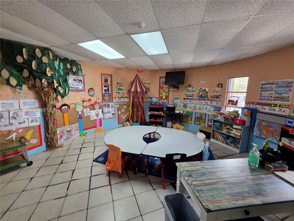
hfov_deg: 106.2
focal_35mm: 13
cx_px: 147
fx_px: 110
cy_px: 110
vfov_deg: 89.9
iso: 125
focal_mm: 2.2
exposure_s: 1/120
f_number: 1.9
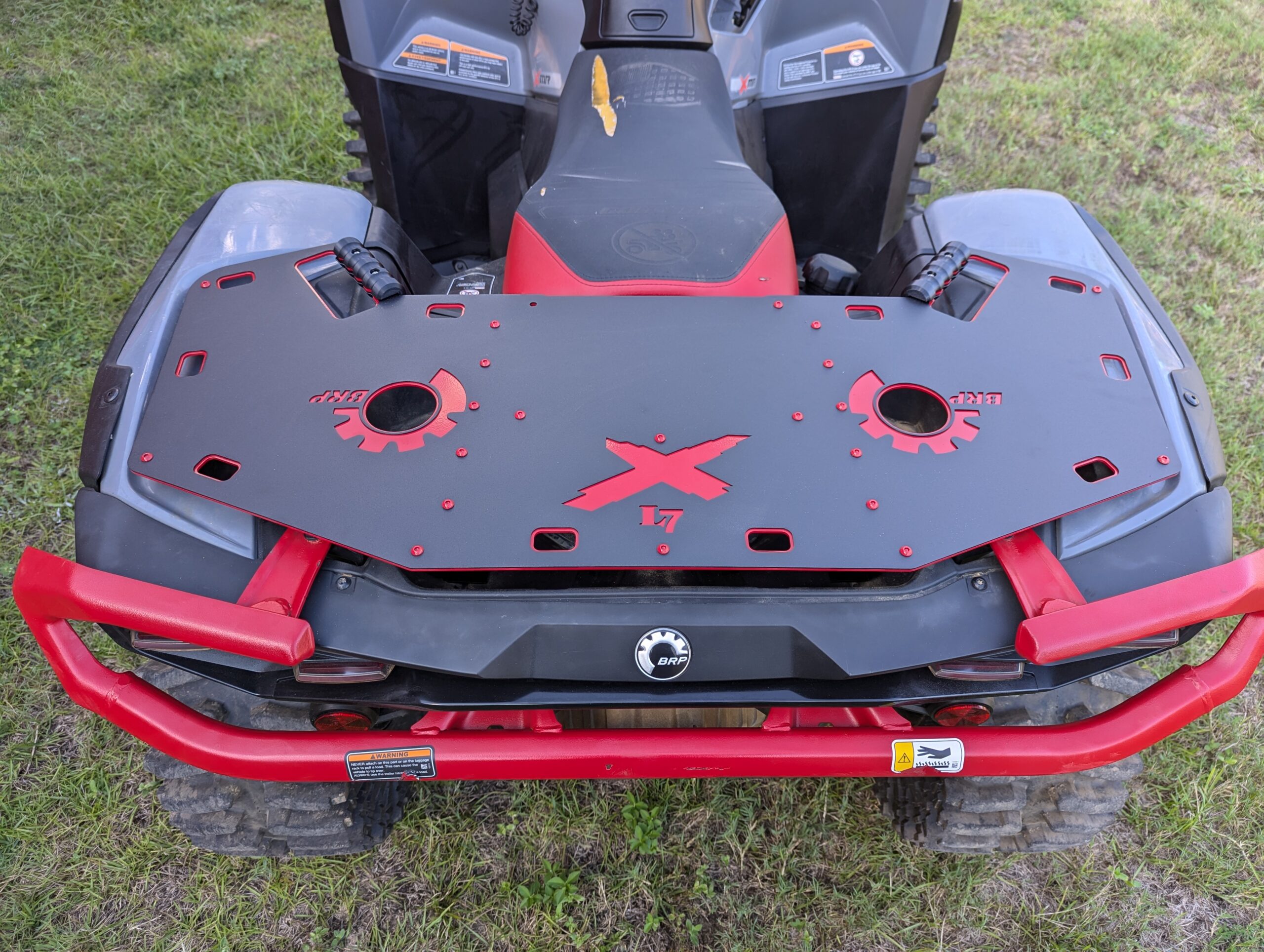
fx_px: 878
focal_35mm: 24
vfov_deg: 56.9
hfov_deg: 71.5
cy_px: 476
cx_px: 632
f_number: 1.85
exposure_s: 1/108
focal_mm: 6.81
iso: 42
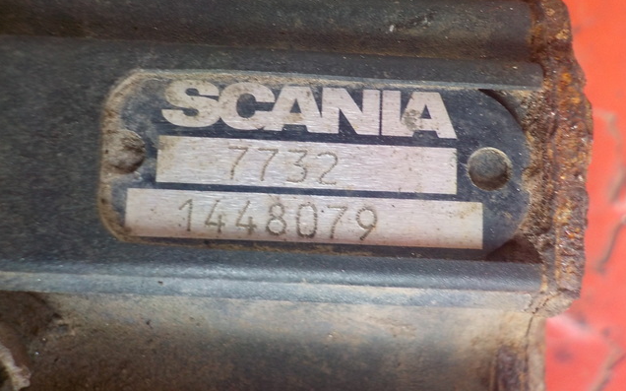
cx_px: 313
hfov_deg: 59.7
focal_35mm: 32
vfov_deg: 39.3
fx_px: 546
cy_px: 170
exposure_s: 1/30
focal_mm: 4.1
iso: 160
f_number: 3.3
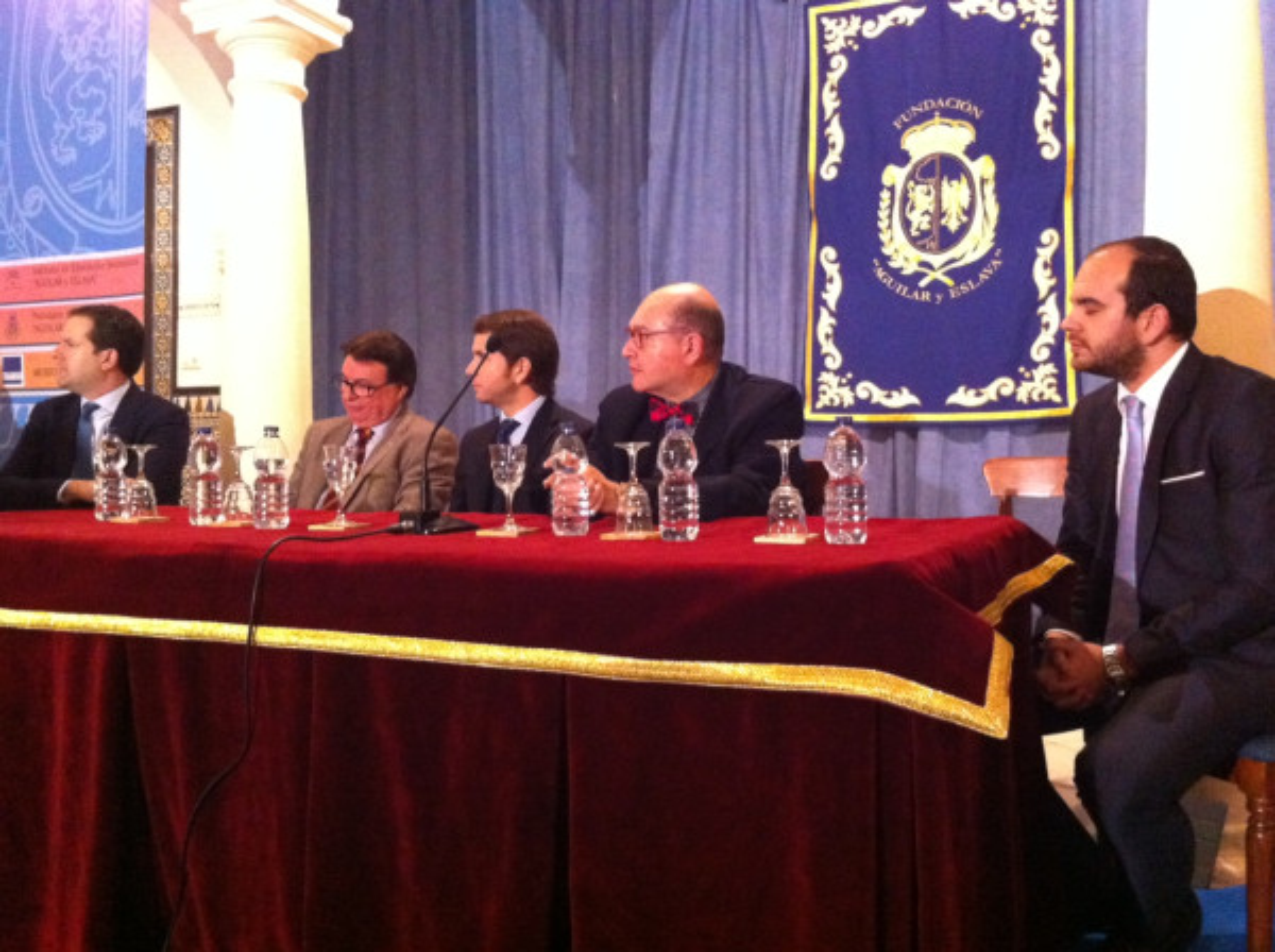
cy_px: 476
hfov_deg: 52.7
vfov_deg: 40.6
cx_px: 638
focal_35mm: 35
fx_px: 1287
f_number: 2.8
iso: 1000
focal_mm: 3.85
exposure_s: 1/15
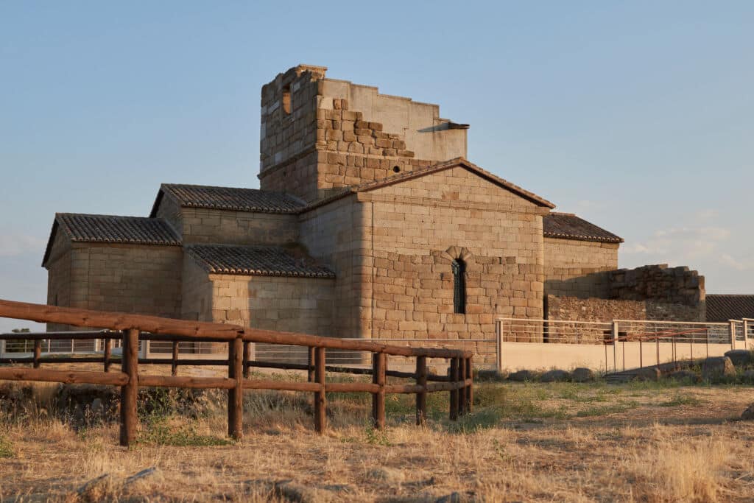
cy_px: 252
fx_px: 1100
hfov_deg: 37.8
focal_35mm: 52
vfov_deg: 25.8
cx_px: 377
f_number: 4.5
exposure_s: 1/640
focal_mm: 35
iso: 100
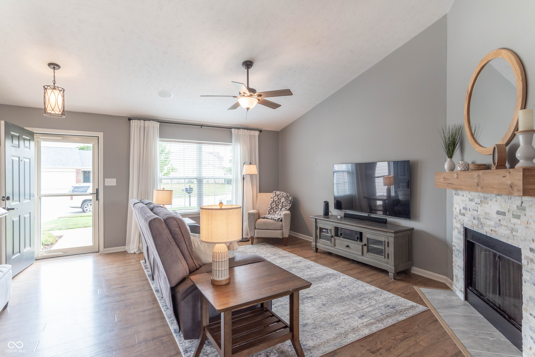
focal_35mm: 18
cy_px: 178
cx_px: 268
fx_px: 268
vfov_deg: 67.4
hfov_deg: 90.0
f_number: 10
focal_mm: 18
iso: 320
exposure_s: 1/30
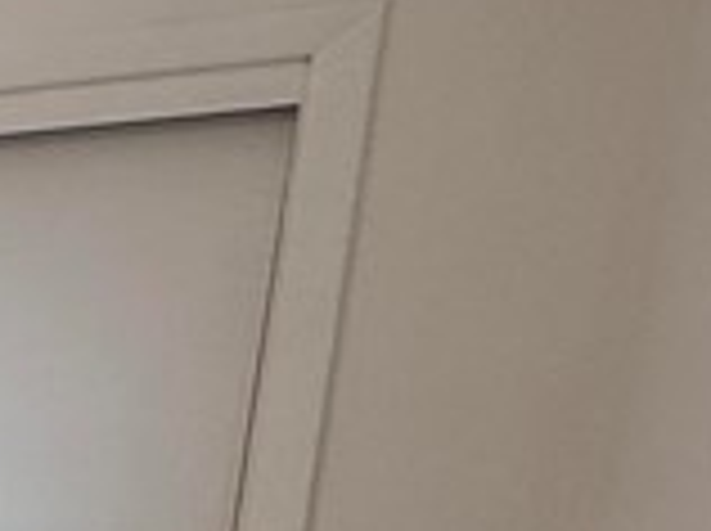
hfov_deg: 11.5
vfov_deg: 15.0
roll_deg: +0.0
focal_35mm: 91
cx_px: -1422
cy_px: 806
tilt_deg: -8.4
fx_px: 1866
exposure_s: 1/120
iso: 80
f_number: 2.2
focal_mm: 2.22
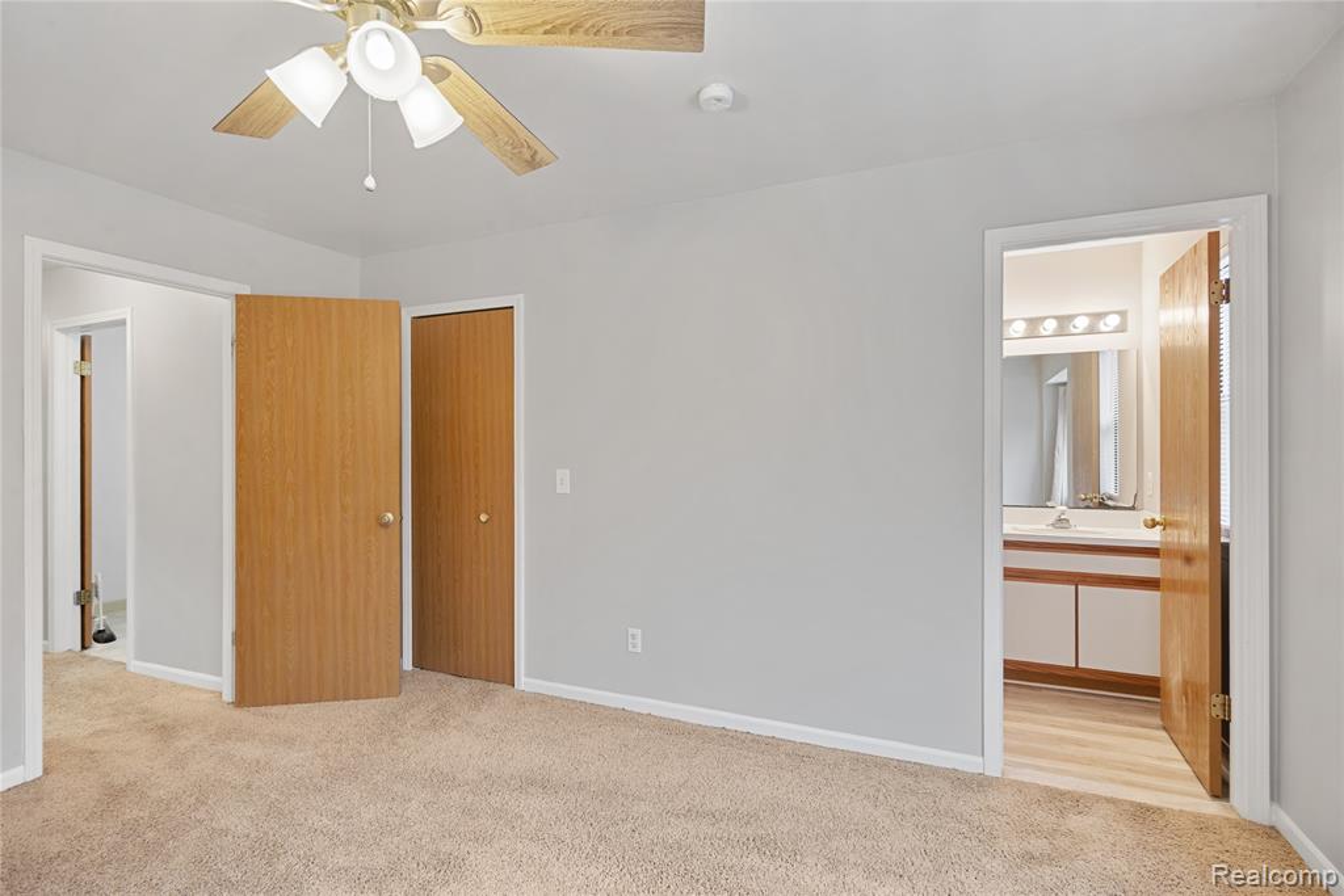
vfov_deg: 43.6
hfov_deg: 61.9
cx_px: 672
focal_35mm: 30
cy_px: 448
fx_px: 1120
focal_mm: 30
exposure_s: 1/2.5
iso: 320
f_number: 9
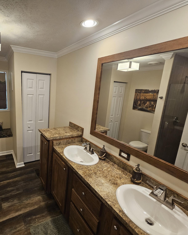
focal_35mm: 17
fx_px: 118
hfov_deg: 74.0
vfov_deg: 89.6
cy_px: 118
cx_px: 59
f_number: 2.2
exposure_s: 1/60
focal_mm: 2.2
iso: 160
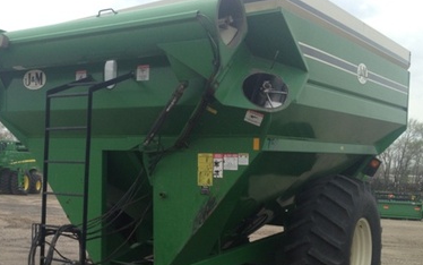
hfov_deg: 37.2
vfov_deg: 23.8
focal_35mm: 54
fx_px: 623
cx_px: 147
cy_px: 196
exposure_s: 1/1227
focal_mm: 4.28
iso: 50
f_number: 2.4
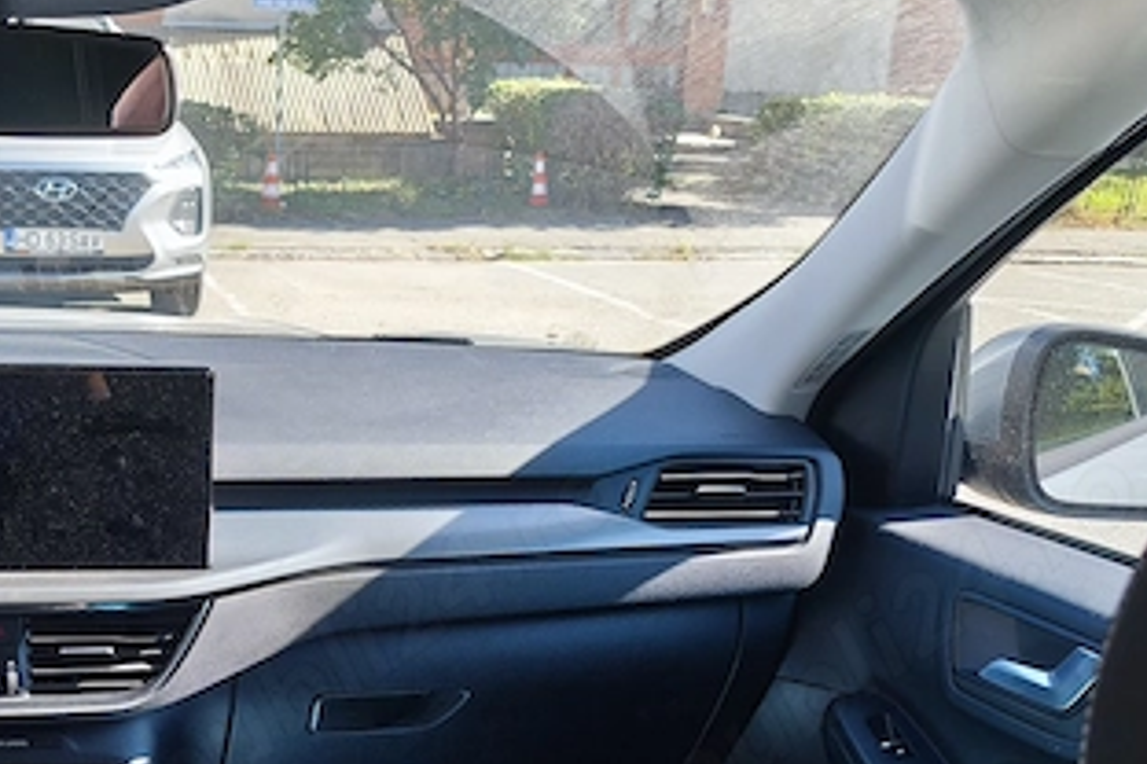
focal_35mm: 56
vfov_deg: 23.6
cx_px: 121
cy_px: 680
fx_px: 1784
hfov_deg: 33.8
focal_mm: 6.57
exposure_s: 1/217
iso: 50
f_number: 1.6
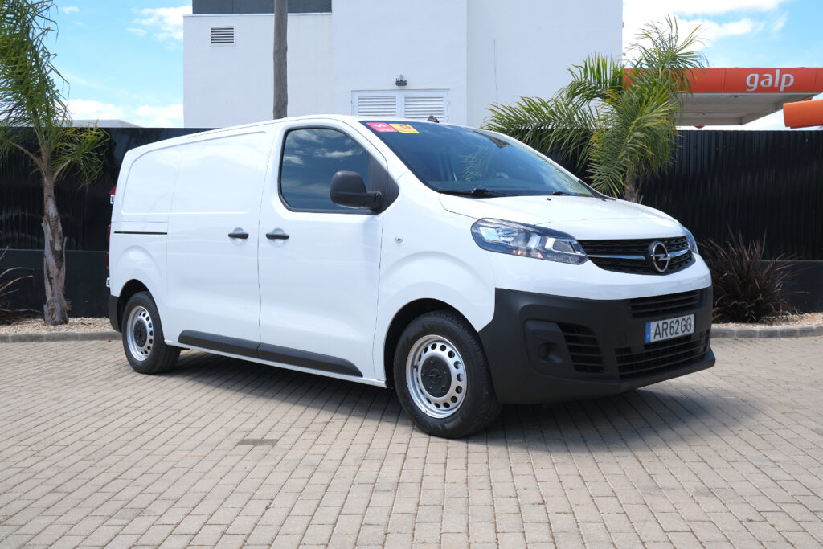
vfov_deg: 36.9
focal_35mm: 36
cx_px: 412
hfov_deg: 53.1
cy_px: 274
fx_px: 823
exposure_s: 1/180
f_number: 9
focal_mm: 24.2
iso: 160
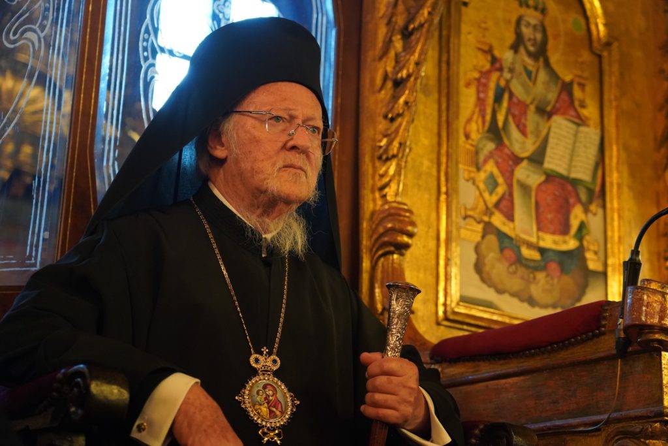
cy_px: 223
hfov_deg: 29.7
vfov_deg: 20.0
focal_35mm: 68
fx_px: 1262
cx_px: 334
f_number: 4
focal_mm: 68
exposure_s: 1/160
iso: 6400
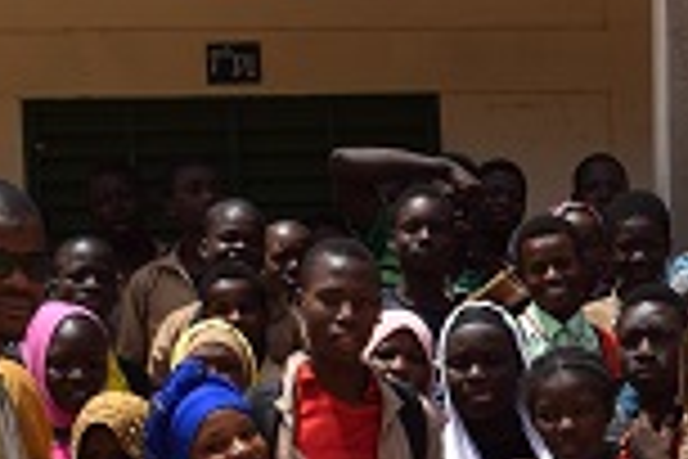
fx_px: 2064
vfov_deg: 12.1
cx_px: 719
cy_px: 673
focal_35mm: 108
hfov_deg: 18.3
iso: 200
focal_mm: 22
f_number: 9
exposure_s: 1/320
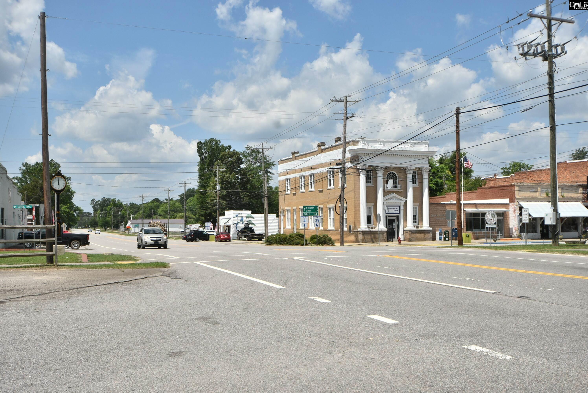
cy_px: 196
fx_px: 588
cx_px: 294
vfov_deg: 36.9
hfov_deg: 53.1
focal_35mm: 36
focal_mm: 24
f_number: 9
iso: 200
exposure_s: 1/1000
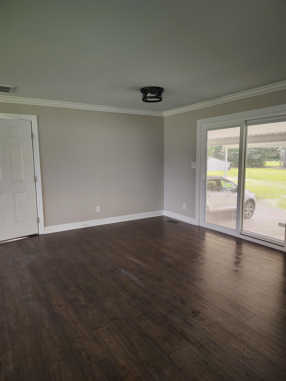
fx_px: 264
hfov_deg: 56.9
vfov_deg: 71.5
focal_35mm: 24
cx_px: 143
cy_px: 190
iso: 1000
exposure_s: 1/120
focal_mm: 5.56
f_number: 1.8
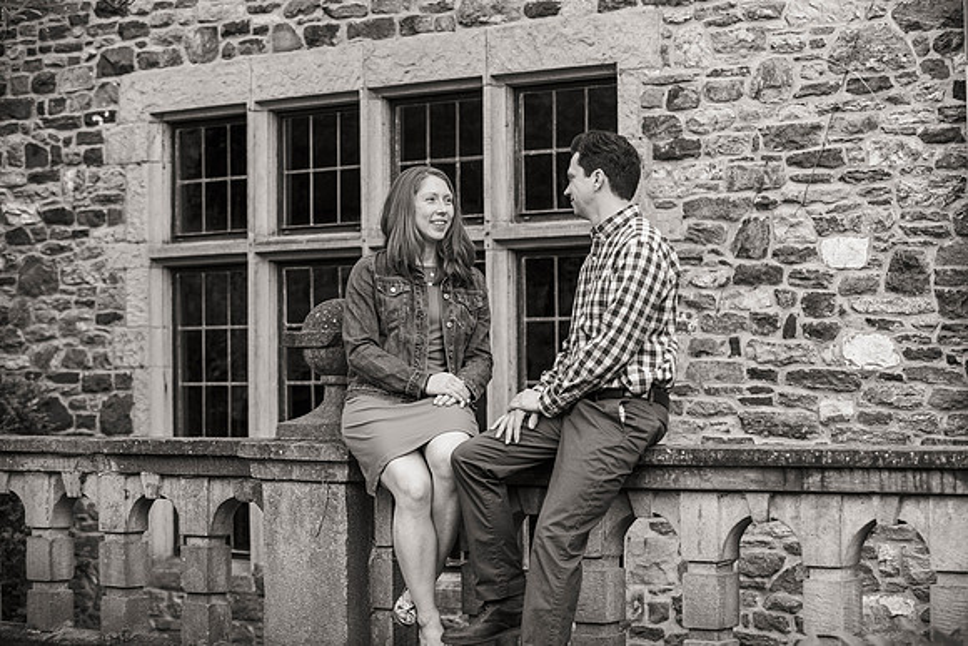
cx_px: 484
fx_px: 2152
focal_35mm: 80
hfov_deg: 25.4
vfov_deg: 17.1
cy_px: 323
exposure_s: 1/200
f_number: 4
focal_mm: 80
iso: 1250
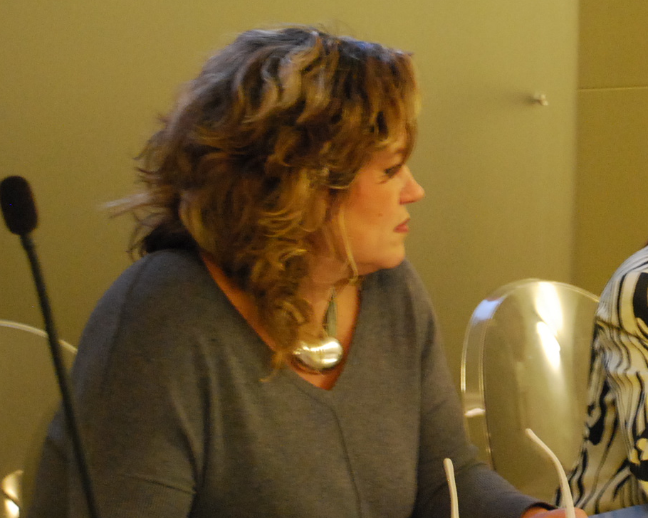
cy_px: 213
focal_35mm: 132
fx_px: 2532
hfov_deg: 14.4
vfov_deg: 11.7
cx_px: 639
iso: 1600
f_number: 4.8
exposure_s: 1/8
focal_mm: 44
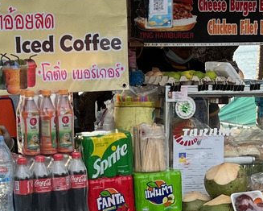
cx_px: 85
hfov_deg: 15.5
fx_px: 966
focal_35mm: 124
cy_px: 210
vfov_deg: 12.3
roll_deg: +2.1
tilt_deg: -10.5
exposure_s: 1/853
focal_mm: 5.7
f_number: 1.5
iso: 50
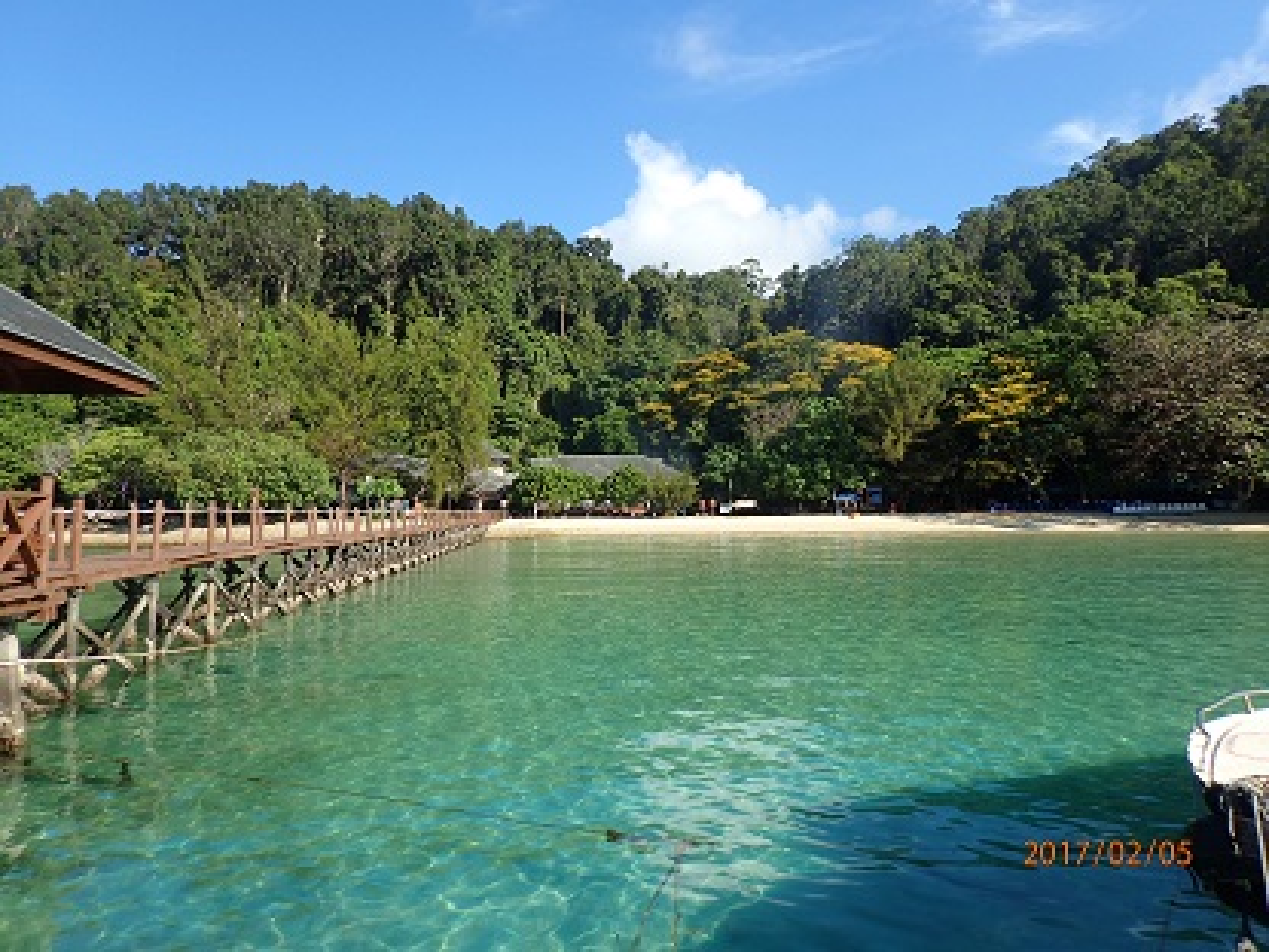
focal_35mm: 25
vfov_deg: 54.9
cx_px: 634
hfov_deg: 69.4
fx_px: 916
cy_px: 476
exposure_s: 1/1000
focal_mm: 4.5
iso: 100
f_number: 2.8
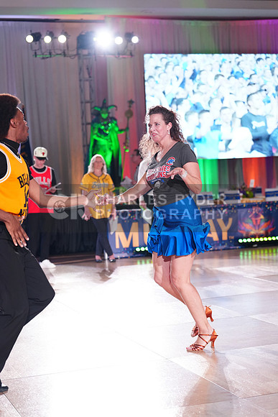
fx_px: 810
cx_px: 139
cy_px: 208
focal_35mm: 70
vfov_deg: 28.8
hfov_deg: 19.5
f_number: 2.8
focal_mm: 70
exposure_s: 1/500
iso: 2000
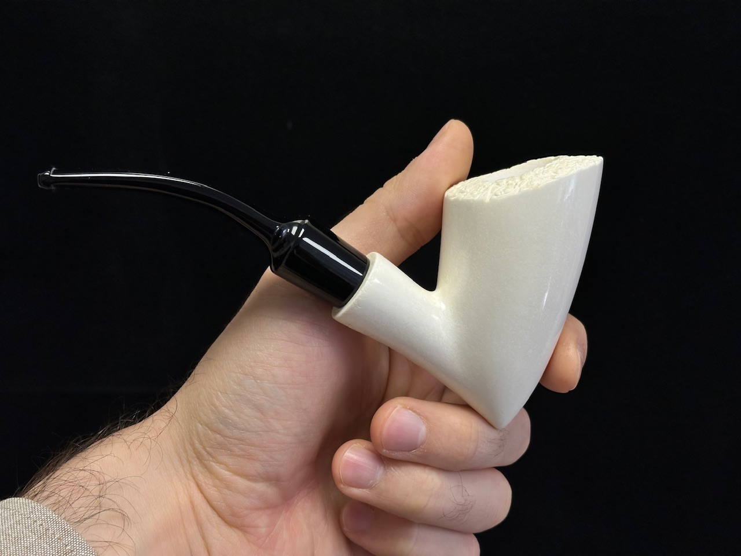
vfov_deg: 30.3
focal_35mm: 48
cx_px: 370
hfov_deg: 39.7
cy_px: 278
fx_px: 1028
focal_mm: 6.86
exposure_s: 1/264
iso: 64
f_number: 1.78
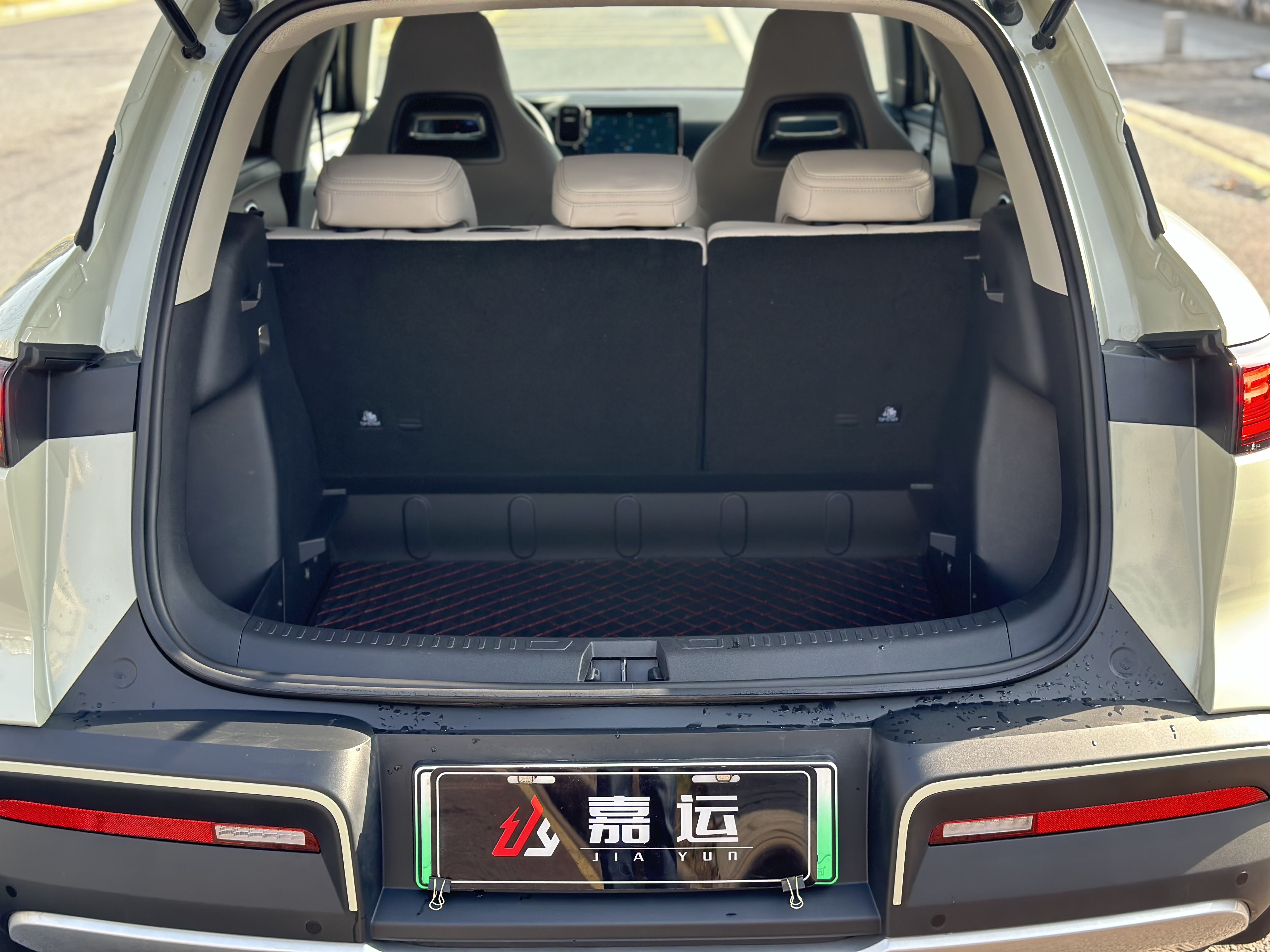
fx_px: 1761
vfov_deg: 30.3
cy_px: 476
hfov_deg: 39.7
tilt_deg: -18.6
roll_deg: +0.3
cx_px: 635
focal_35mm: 48
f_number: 1.78
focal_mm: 6.86
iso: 80
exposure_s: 1/371
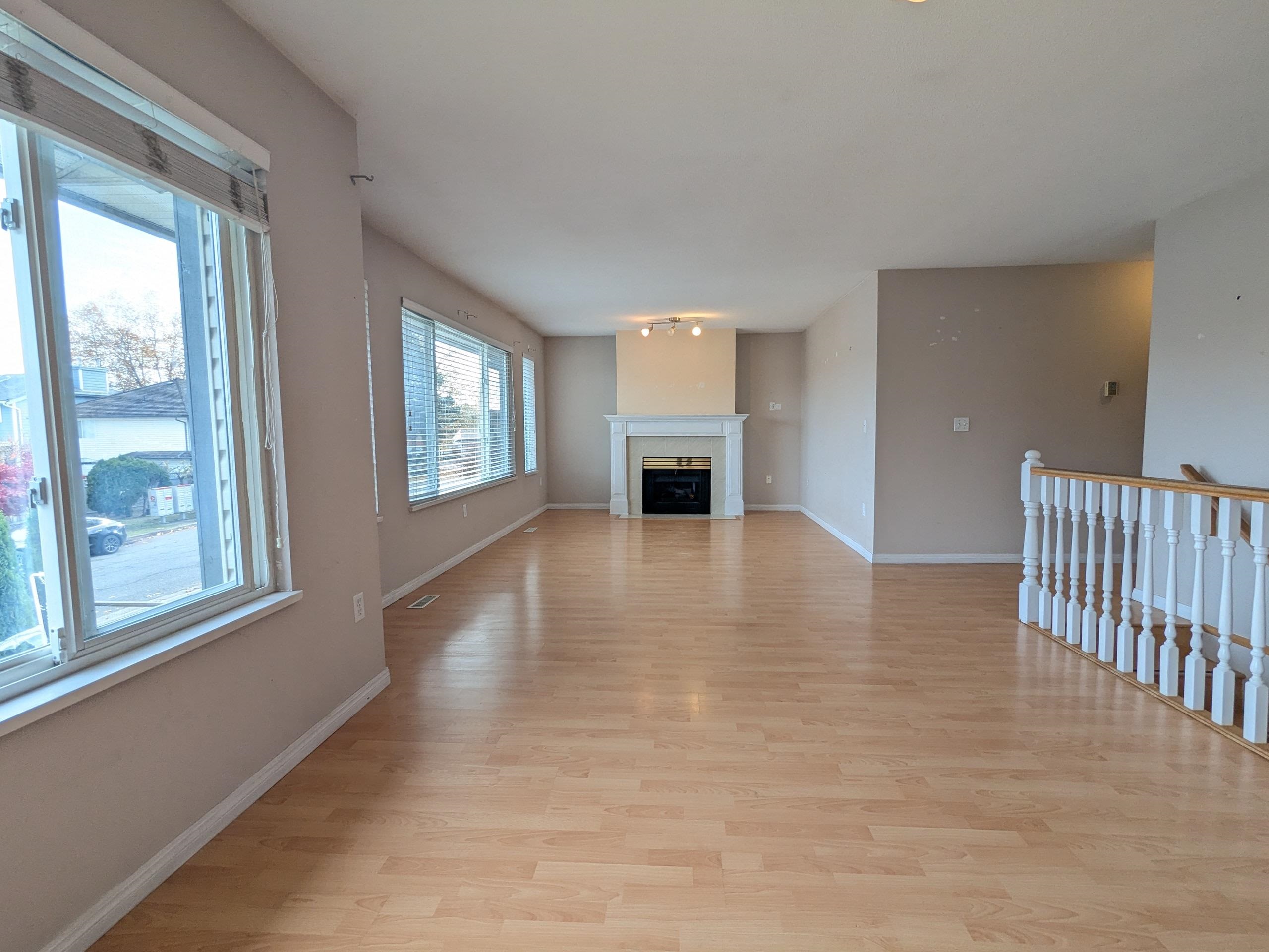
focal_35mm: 16
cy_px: 476
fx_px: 587
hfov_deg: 94.5
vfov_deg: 78.1
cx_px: 634
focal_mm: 2.35
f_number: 2.2
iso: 76
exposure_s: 1/120
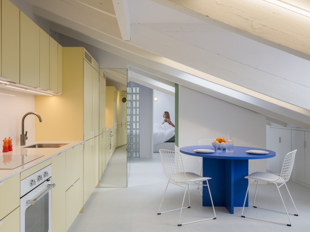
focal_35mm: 29
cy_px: 110
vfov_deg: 48.2
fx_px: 260
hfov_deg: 61.2
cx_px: 126
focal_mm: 30
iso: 80
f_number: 11
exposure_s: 1/8
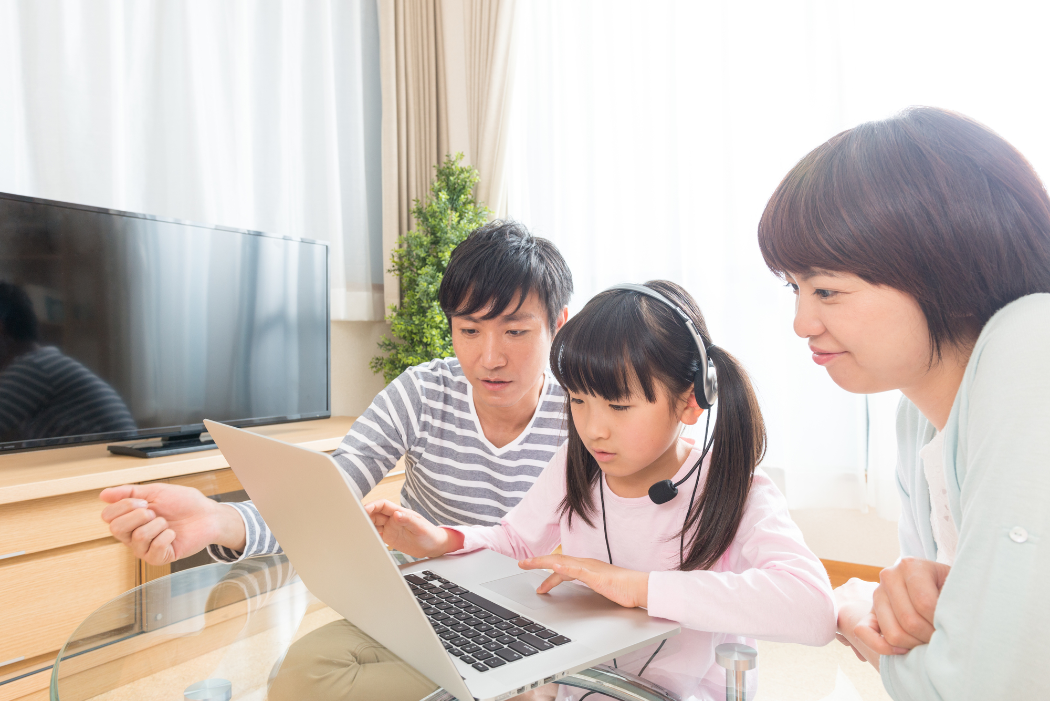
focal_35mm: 24
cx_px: 525
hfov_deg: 73.7
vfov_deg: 53.1
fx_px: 700
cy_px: 350
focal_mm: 24
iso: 250
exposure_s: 1/125
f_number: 6.3
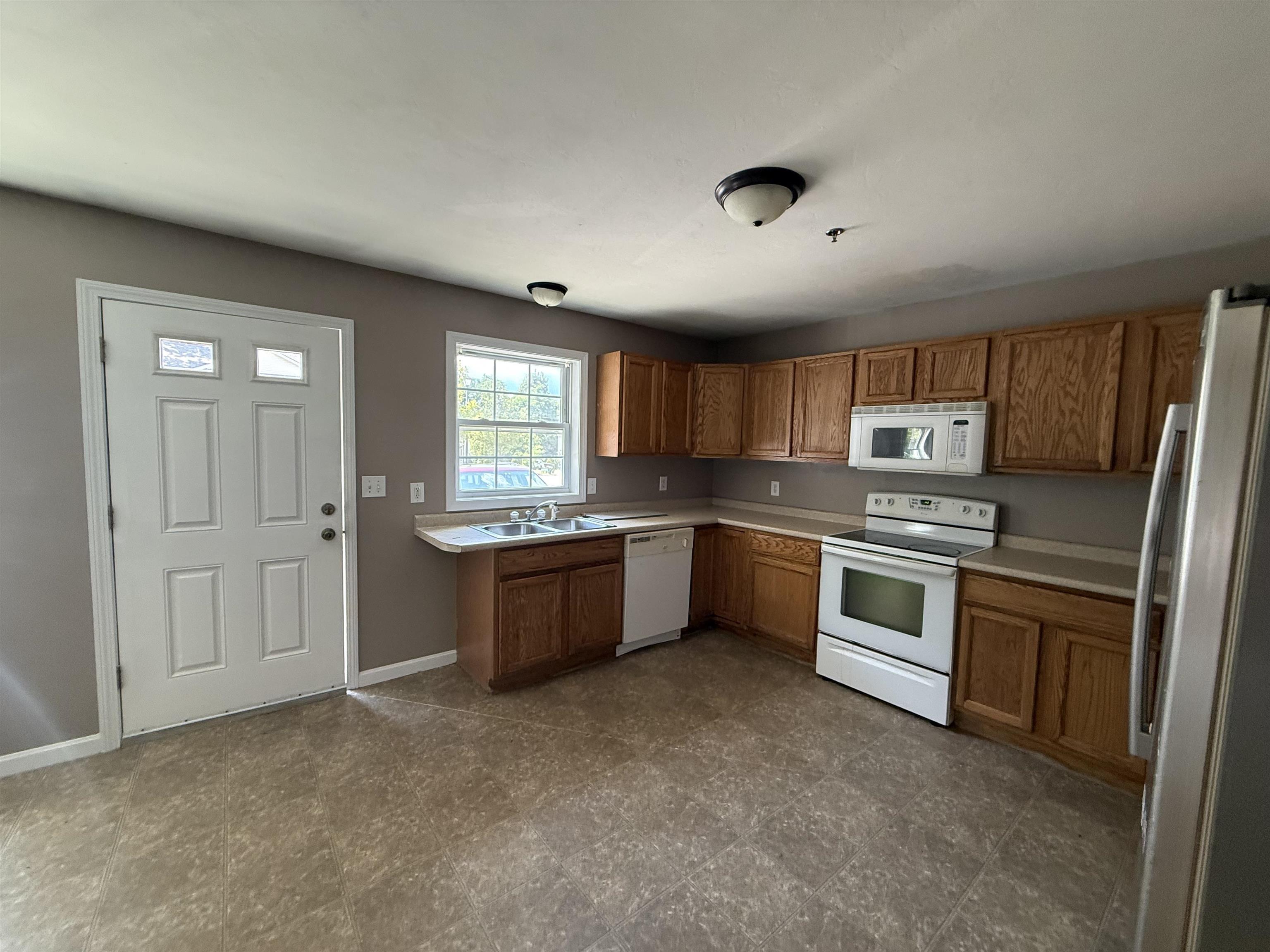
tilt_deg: -1.7
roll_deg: -1.6
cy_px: 476
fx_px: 514
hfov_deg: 102.1
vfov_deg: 85.7
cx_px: 635
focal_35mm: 14
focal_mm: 2.22
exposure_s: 1/85
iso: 320
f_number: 2.2
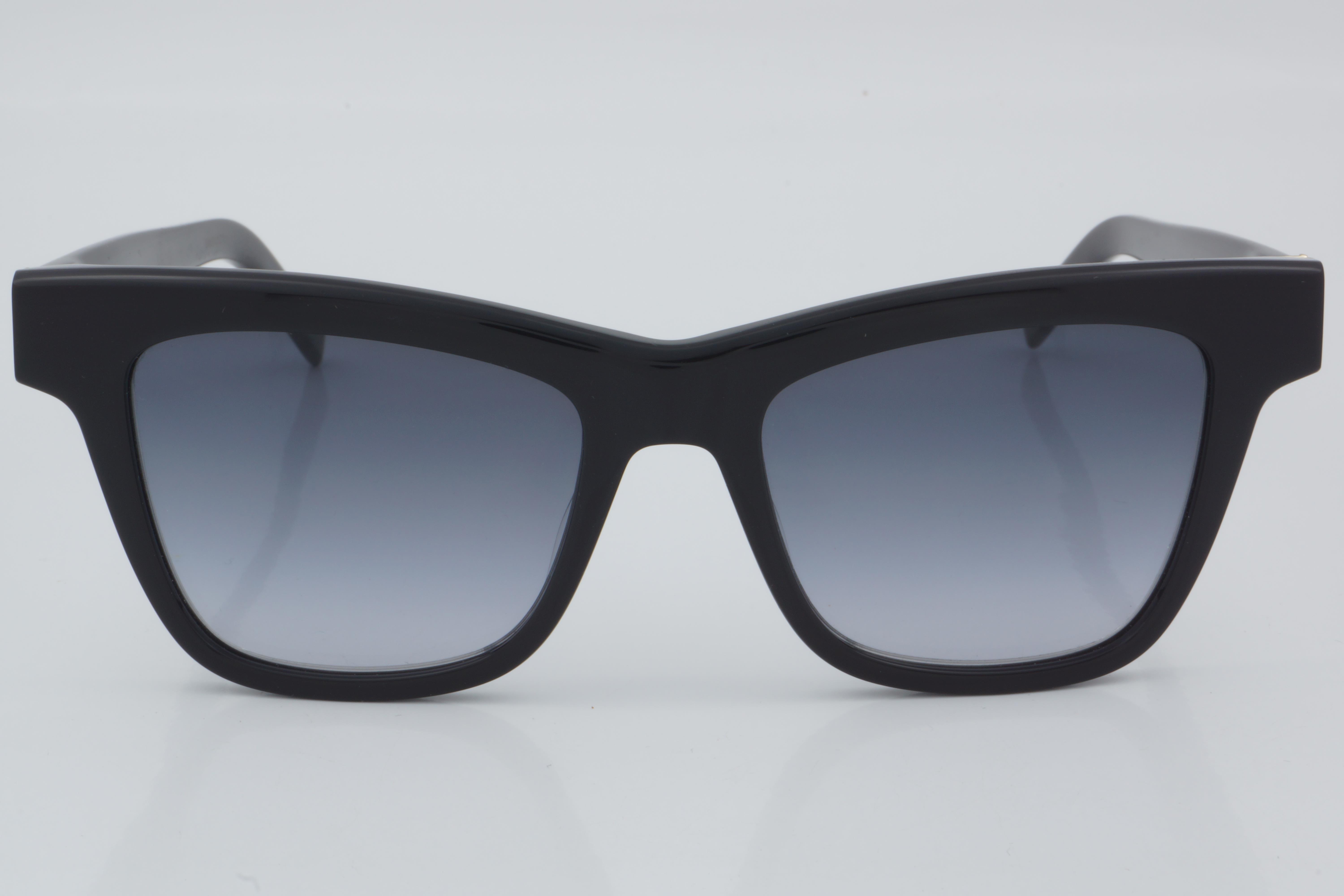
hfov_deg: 24.6
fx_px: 3080
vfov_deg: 16.6
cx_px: 672
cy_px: 448
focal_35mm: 82
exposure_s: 1/4
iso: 100
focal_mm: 55
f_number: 32
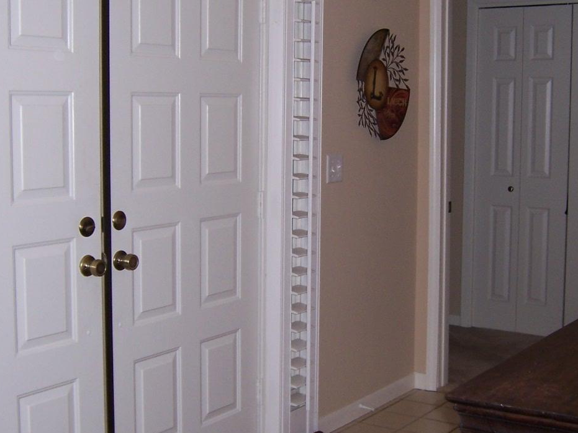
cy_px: 202
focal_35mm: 55
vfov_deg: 26.5
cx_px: 296
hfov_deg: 34.9
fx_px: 918
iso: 80
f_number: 2.8
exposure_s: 1/60
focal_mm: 5.5
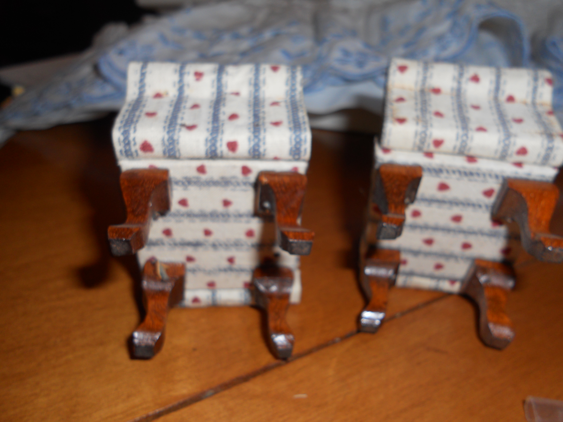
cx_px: 282
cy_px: 211
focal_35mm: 32
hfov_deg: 56.8
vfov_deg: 44.2
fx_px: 520
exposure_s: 1/25
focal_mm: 5.8
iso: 80
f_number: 8.8
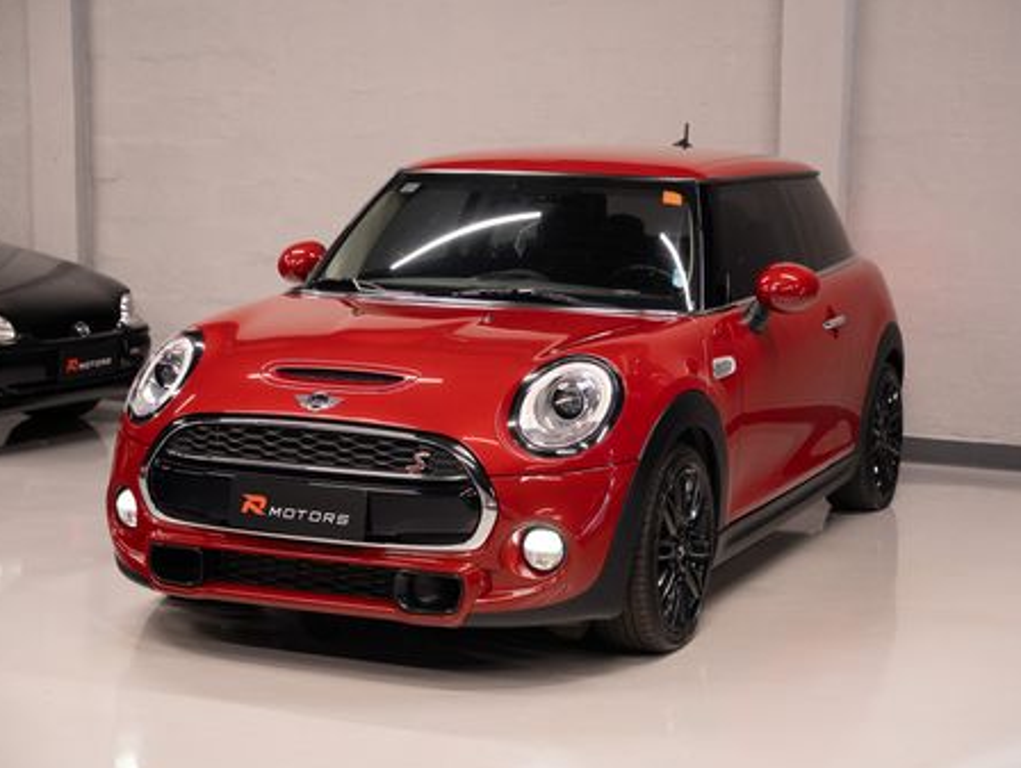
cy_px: 397
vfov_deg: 21.0
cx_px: 520
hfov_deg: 27.7
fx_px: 2067
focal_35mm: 70
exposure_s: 1/100
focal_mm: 61.6
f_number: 3.5
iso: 3200
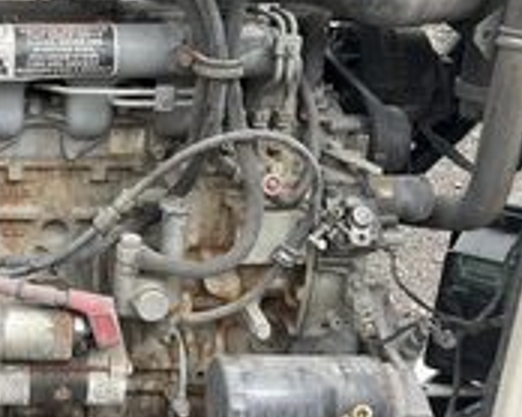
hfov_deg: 26.9
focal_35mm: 65
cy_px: 177
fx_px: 1004
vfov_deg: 23.5
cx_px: -48
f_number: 1.8
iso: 25
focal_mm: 3
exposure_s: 1/355
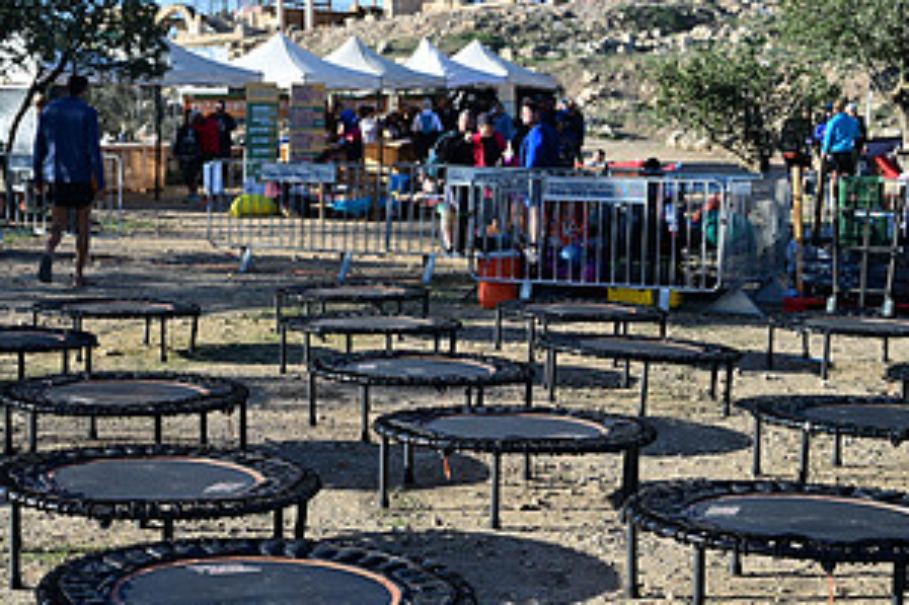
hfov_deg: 29.1
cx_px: 210
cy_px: 363
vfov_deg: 20.0
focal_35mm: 68
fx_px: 1716
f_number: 3.5
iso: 280
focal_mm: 35
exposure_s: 1/2500
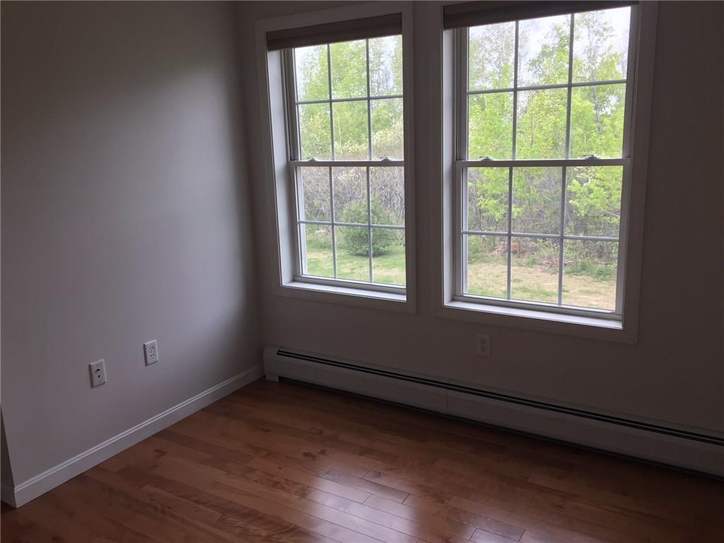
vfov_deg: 48.2
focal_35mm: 29
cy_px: 272
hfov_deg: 61.7
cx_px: 362
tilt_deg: -12.5
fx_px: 607
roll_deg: +1.8
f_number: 2.2
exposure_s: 1/120
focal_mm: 4.15
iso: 40
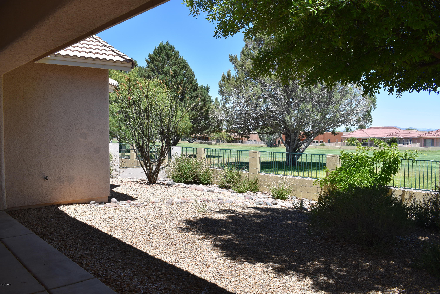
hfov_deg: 61.9
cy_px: 147
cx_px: 220
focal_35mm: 30
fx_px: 367
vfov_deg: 43.6
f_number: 8
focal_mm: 20
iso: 110
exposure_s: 1/250
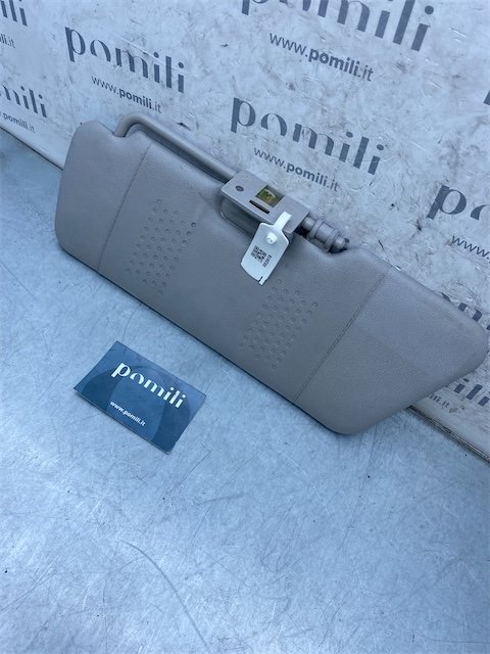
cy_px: 327
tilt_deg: -56.1
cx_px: 245
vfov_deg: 67.3
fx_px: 491
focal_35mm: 26
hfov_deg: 53.1
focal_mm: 4.25
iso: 32
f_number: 1.8
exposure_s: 1/1016
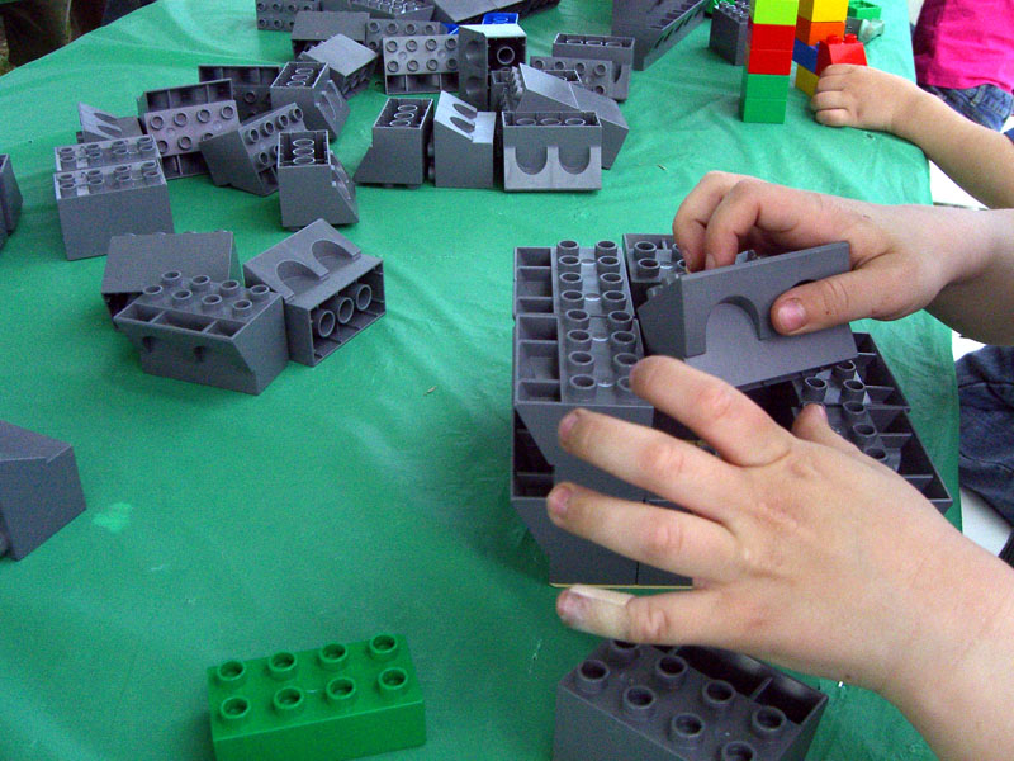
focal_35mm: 38
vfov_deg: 37.7
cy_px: 380
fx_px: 1113
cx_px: 507
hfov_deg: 49.0
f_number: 4
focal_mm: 7.9
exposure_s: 1/1600
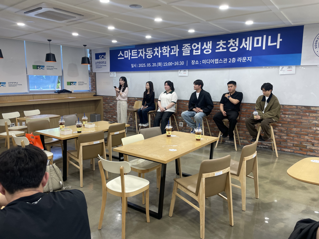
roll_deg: -0.8
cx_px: 160
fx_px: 240
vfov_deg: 53.1
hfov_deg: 67.3
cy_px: 120
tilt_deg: -9.6
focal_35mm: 26
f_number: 1.6
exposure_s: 1/60
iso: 64
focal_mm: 4.2
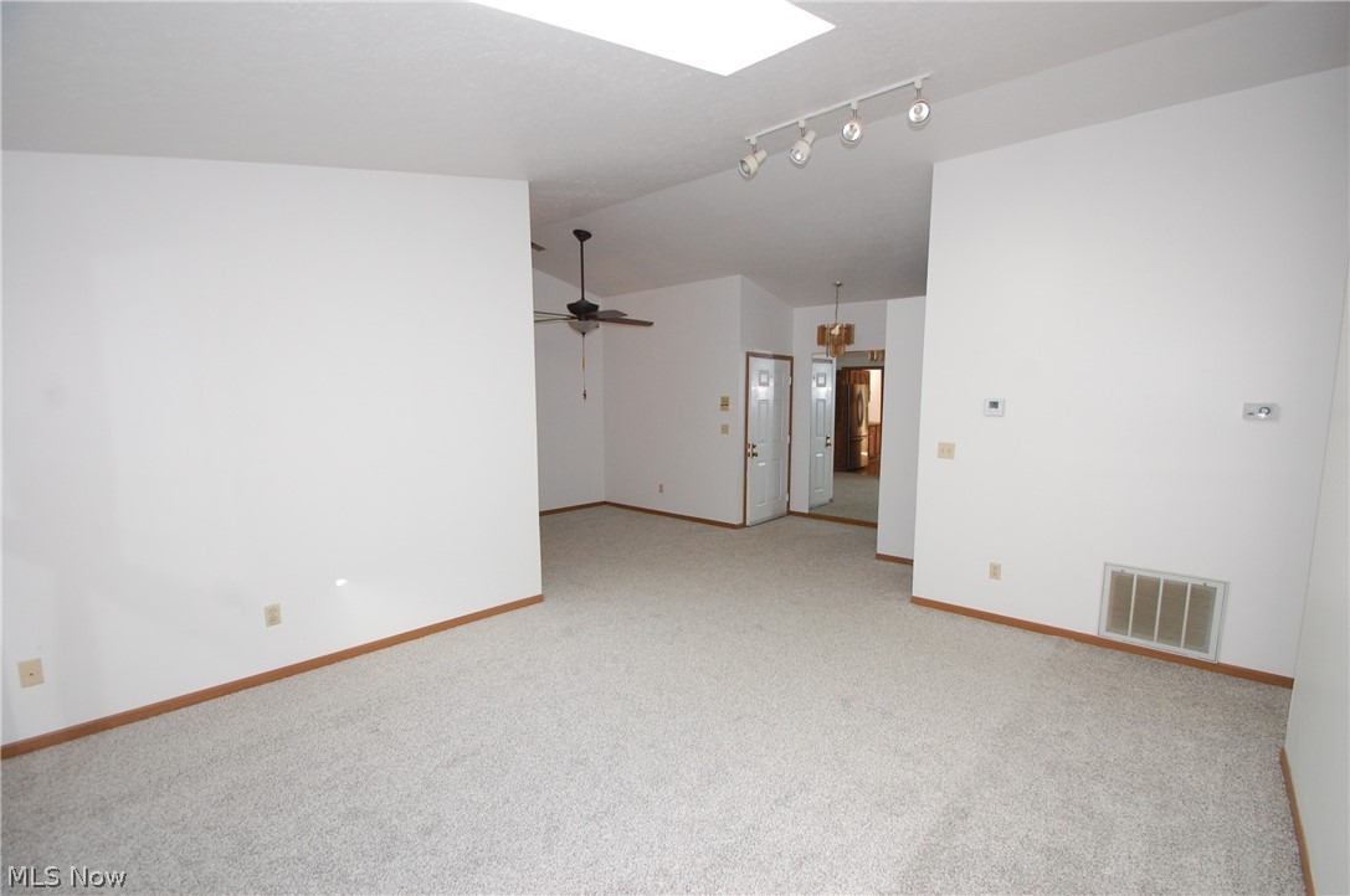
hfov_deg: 100.5
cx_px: 675
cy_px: 448
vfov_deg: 77.2
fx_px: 562
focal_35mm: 15
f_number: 5.6
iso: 800
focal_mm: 10
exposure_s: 1/60
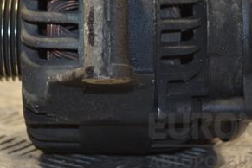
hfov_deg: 20.6
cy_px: 10
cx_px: 132
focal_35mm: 99
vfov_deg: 13.7
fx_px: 693
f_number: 4.8
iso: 360
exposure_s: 1/60
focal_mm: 32
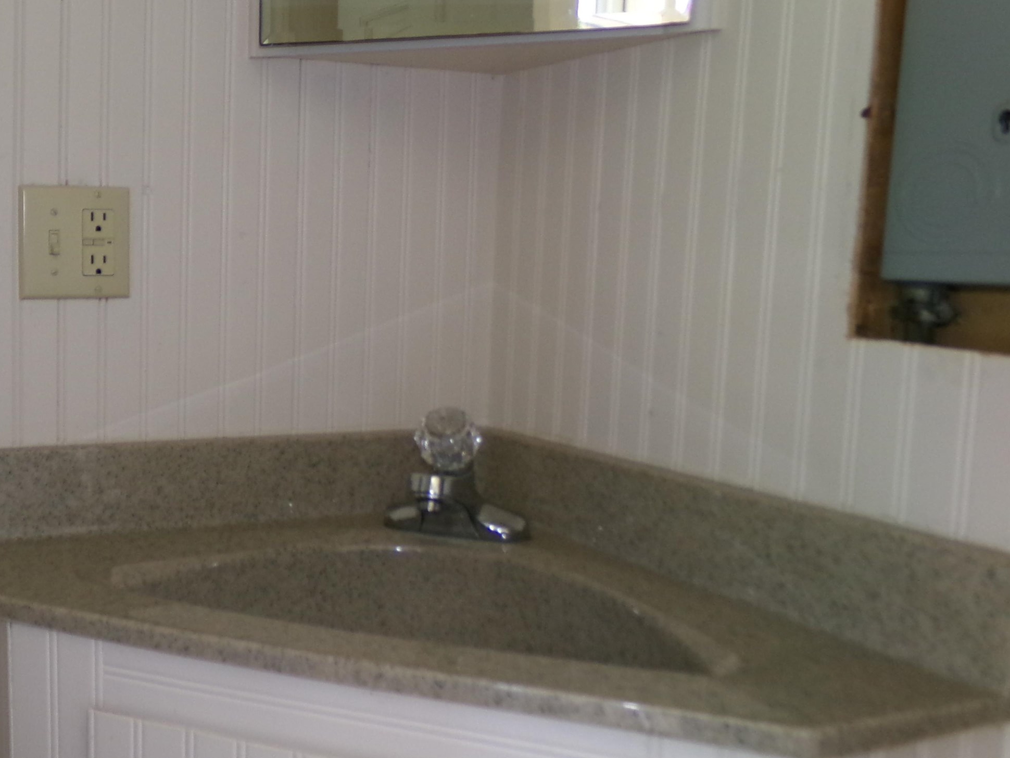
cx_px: 221
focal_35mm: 38
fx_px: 1109
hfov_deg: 46.7
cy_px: 349
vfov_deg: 37.7
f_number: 3.7
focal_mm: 4.3
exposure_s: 1/34
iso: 200
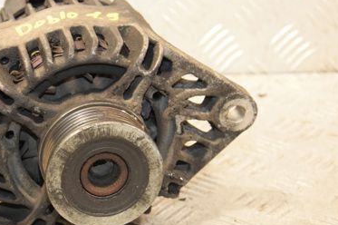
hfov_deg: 17.5
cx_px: 66
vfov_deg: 11.8
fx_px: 1087
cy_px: 111
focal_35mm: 116
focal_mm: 45
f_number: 5.6
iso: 1600
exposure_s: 1/125
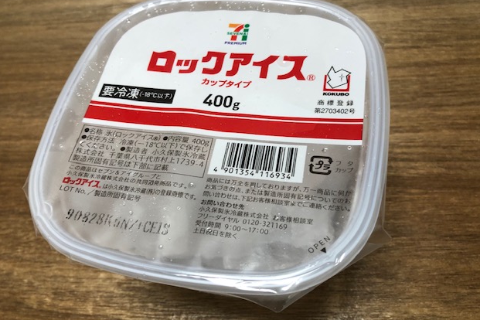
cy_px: 163
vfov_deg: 43.6
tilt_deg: -60.6
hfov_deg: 61.9
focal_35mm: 30
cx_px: 246
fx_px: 400
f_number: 1.8
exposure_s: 1/33
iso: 32
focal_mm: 3.99
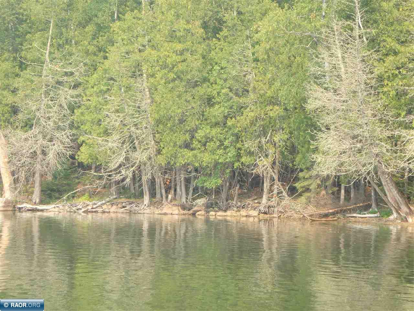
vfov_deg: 14.1
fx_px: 1256
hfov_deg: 18.7
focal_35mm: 105
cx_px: 207
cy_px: 156
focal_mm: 18.7
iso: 125
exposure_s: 1/125
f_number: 5.7
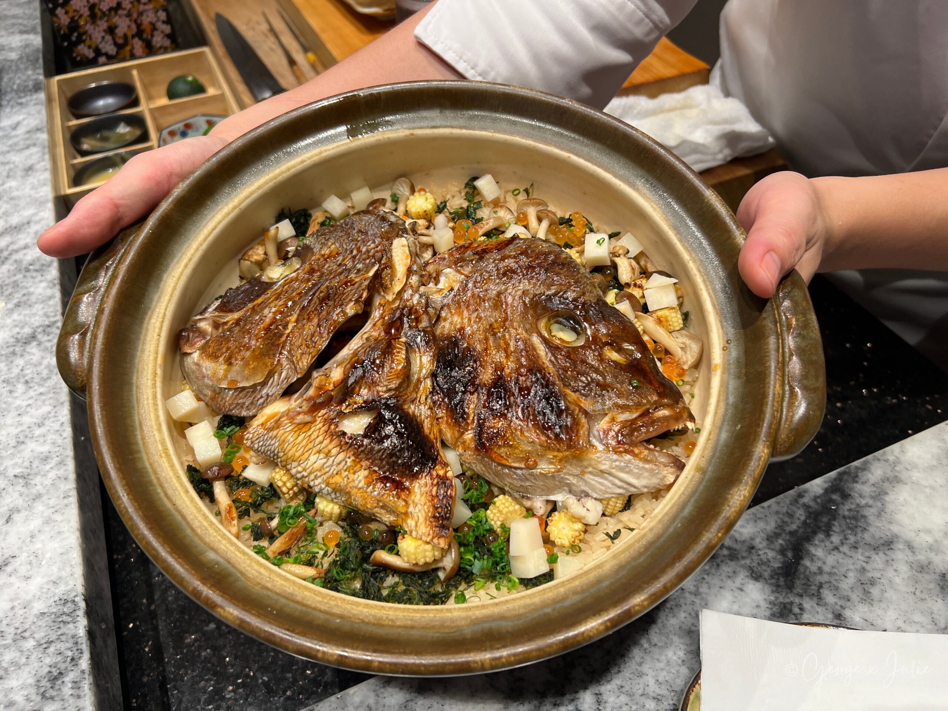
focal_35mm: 26
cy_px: 356
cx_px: 474
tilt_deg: -46.5
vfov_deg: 53.1
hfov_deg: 67.3
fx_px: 712
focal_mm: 5.7
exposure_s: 1/115
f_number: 1.5
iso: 80
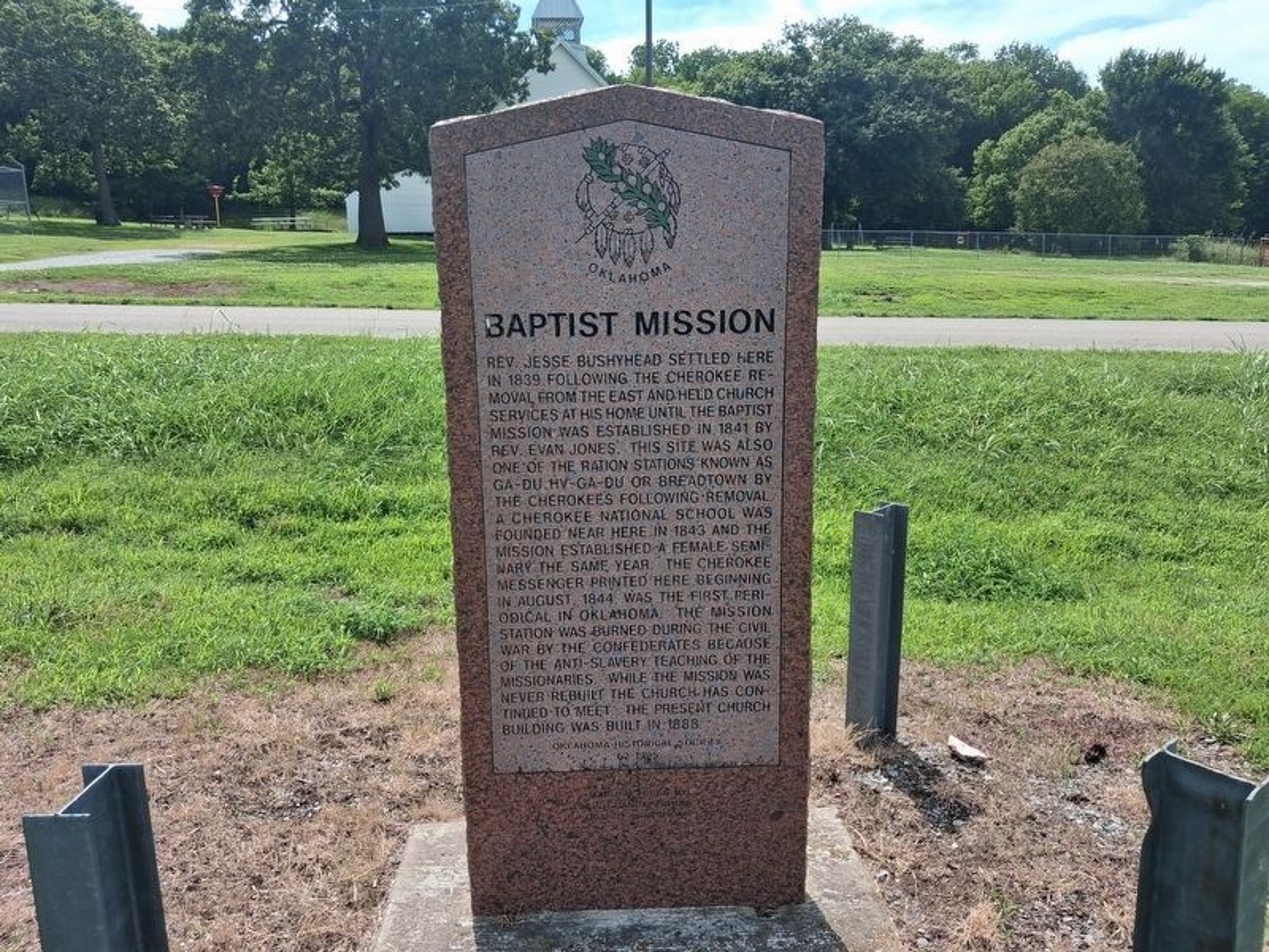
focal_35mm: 27
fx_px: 990
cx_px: 634
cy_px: 476
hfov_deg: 65.3
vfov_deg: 51.4
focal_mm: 4
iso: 25
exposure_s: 1/512
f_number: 1.8
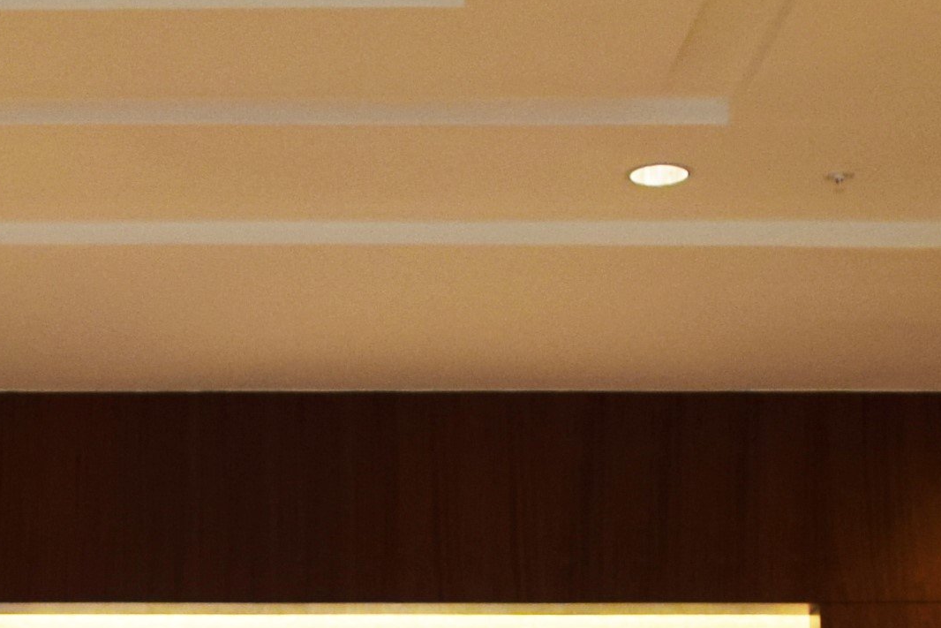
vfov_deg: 8.6
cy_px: 1238
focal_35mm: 152
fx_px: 3973
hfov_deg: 13.2
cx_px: -130
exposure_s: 1/80
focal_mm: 18
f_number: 4.5
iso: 400
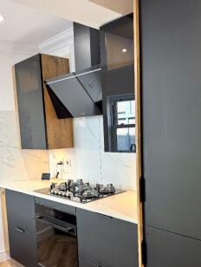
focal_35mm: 34
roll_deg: +1.9
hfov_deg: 41.9
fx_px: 263
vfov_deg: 53.5
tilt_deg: -6.7
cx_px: 101
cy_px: 162
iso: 160
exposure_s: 1/100
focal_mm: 6.76
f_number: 1.78
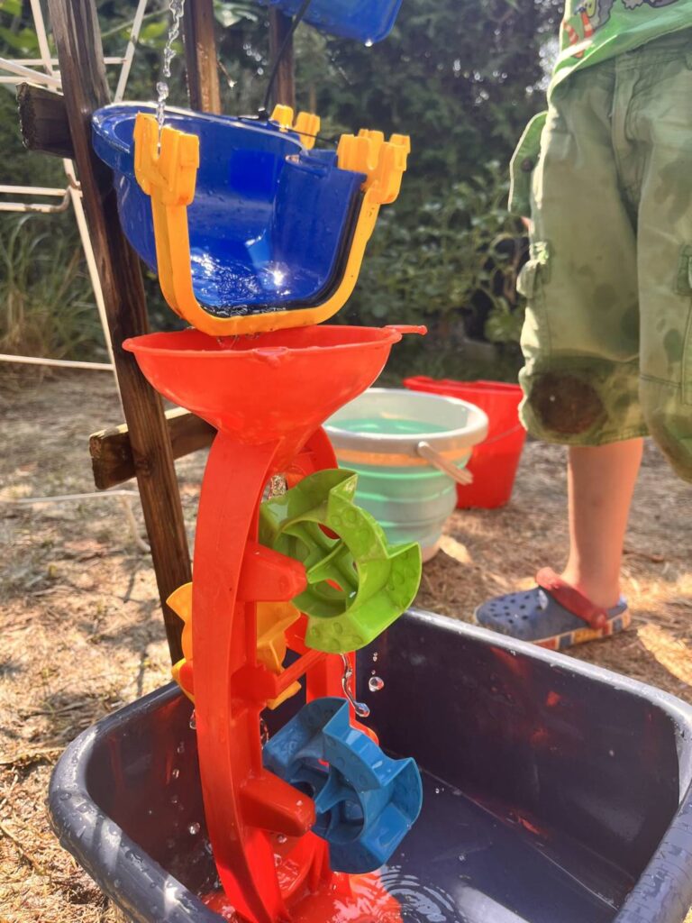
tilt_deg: -16.1
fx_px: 693
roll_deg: -4.9
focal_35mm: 26
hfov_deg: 53.1
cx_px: 346
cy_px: 462
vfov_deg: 67.3
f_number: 1.6
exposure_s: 1/325
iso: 50
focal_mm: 5.1
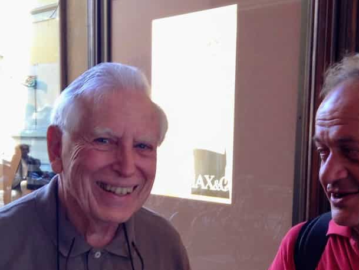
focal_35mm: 65
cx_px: 240
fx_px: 674
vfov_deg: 22.3
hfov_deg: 29.6
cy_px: 209
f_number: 2.4
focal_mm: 4.1
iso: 50
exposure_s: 1/24
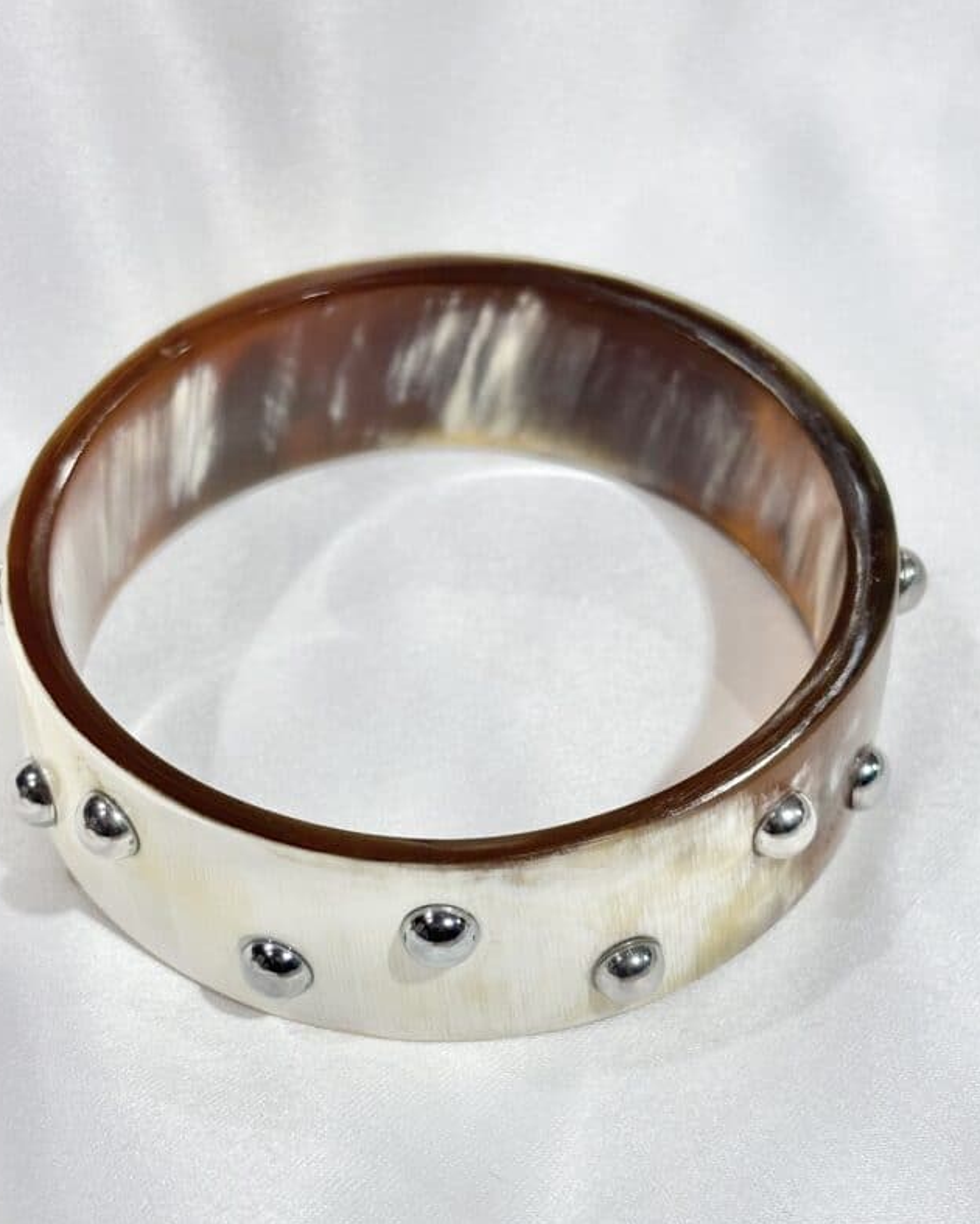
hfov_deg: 23.1
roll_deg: +8.6
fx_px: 2392
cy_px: 793
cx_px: 526
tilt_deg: -38.1
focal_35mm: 66
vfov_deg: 28.6
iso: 32
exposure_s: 1/264
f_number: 1.6
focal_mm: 5.96
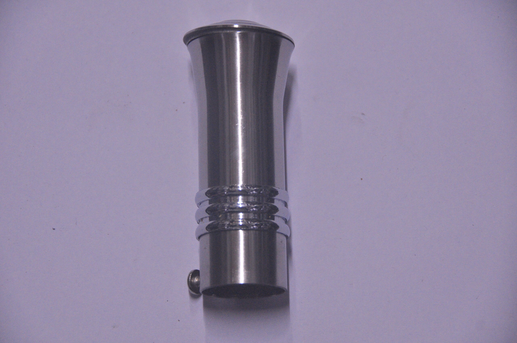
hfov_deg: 11.4
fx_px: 2582
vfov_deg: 7.6
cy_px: 172
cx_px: 258
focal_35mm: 180
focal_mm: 120
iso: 1250
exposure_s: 1/80
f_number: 5.3
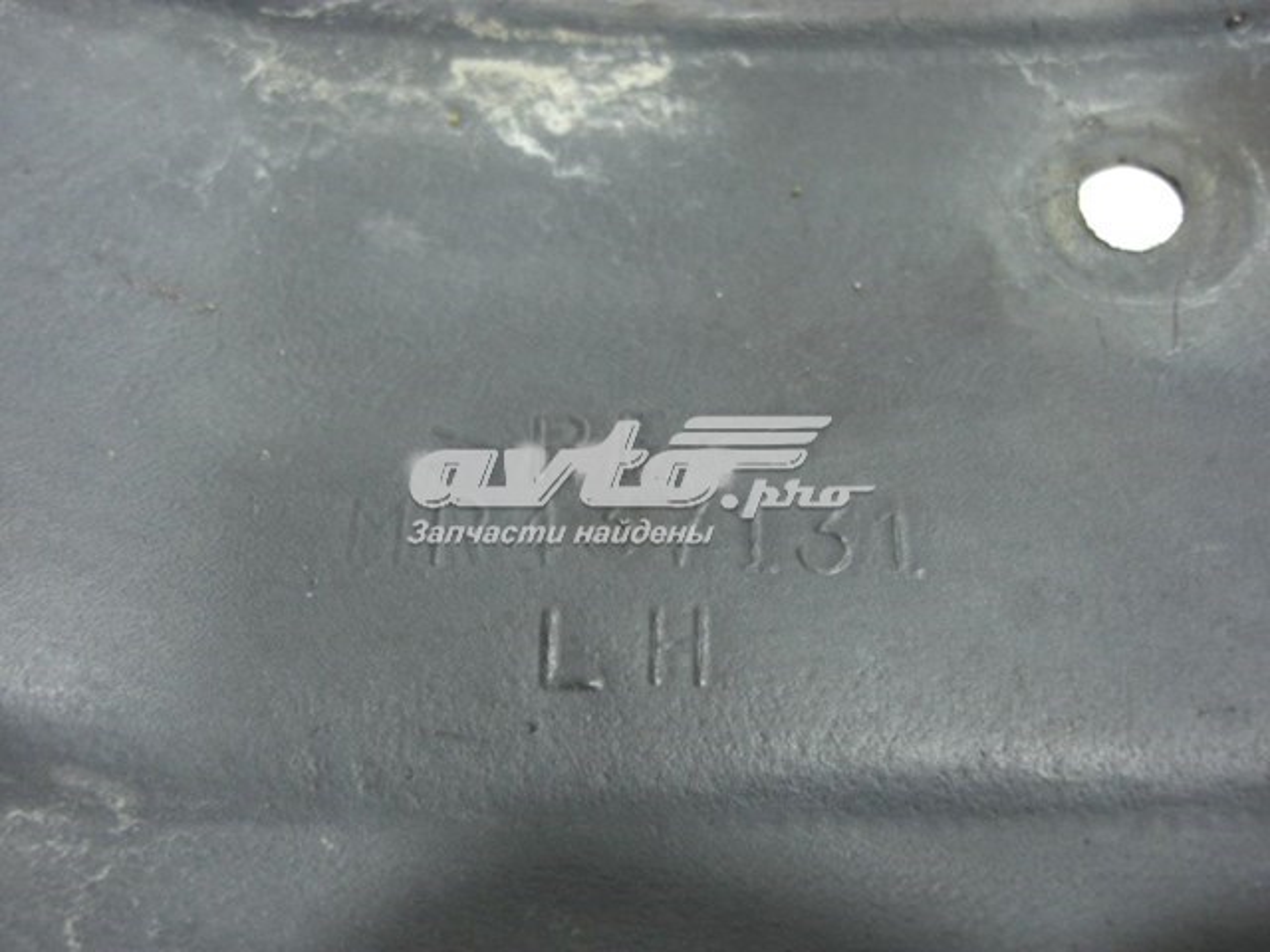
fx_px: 1394
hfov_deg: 49.0
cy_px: 476
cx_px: 635
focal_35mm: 38
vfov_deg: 37.7
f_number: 2.8
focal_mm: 7.9
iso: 200
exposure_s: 1/8
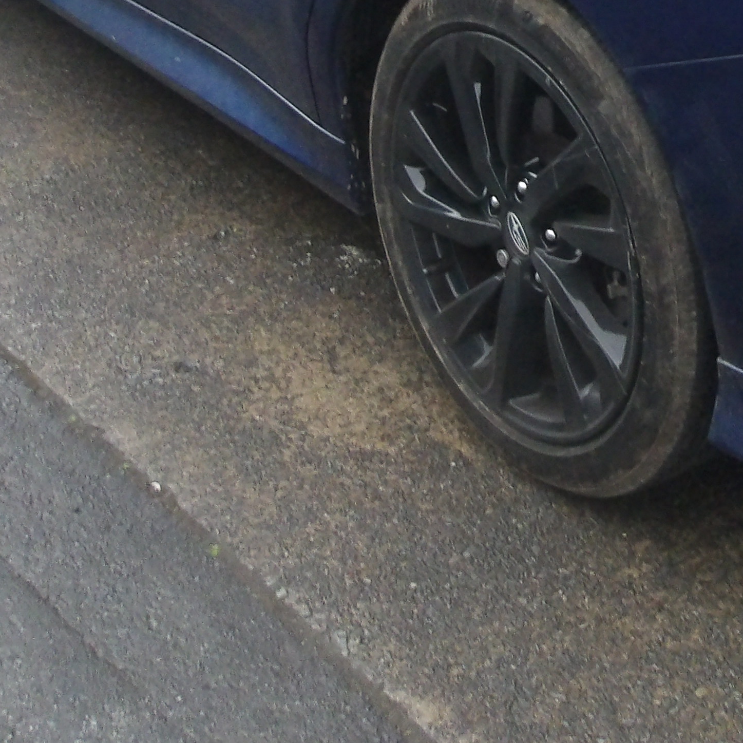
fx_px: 1846
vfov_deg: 21.3
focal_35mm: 76
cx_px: 802
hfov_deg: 21.7
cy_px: -135
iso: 639
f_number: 10.4
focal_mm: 4.9
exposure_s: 1/60
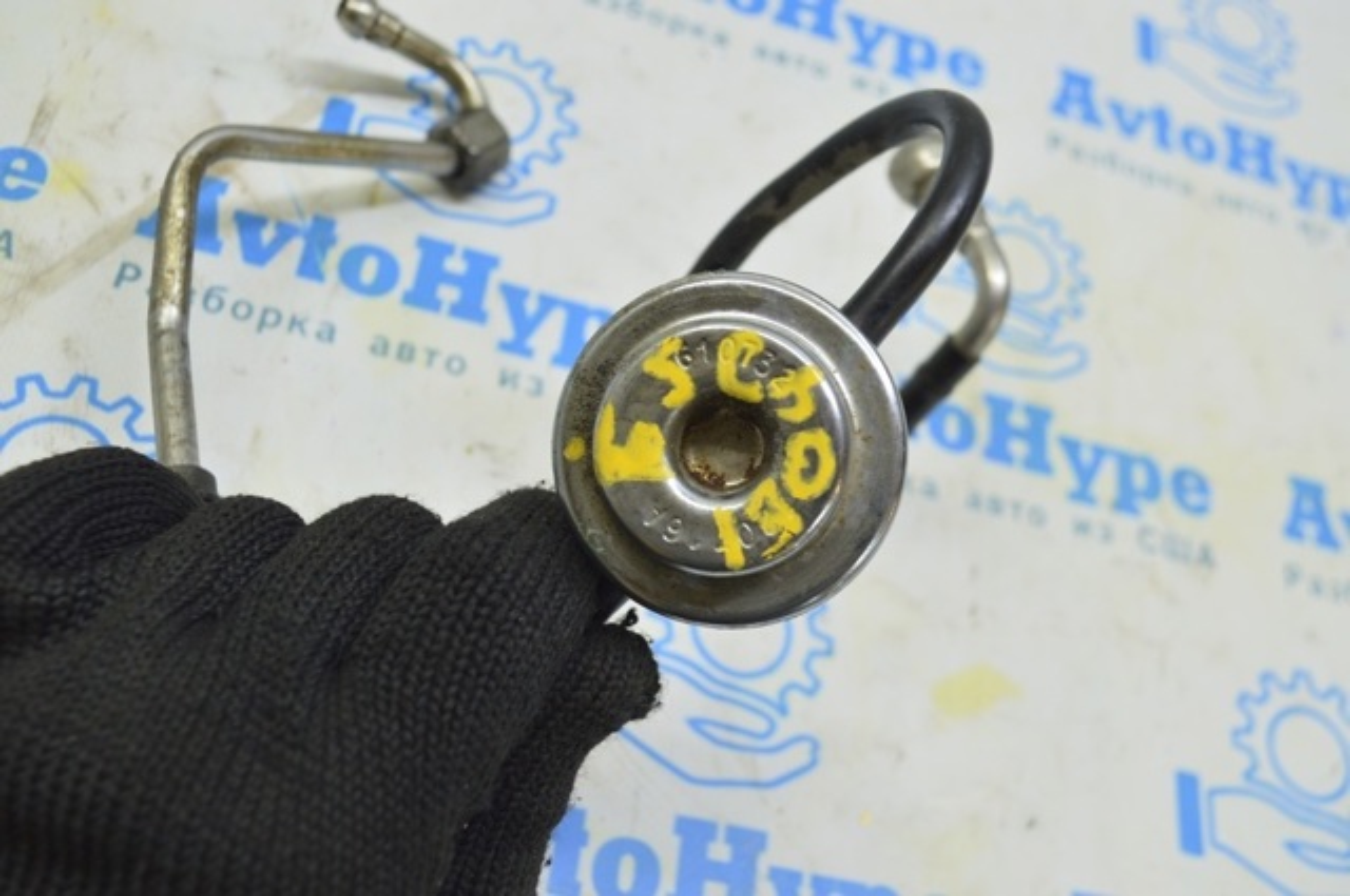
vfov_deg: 34.1
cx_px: 675
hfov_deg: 49.6
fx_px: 1461
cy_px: 448
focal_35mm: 39
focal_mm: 26
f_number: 5.6
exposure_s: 1/20
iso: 400
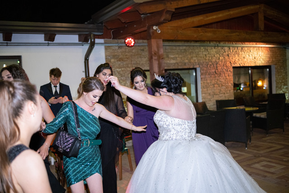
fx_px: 281
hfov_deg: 54.4
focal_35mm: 35
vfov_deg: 37.9
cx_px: 144
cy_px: 96
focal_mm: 23
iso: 1000
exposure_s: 1/125
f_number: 1.4
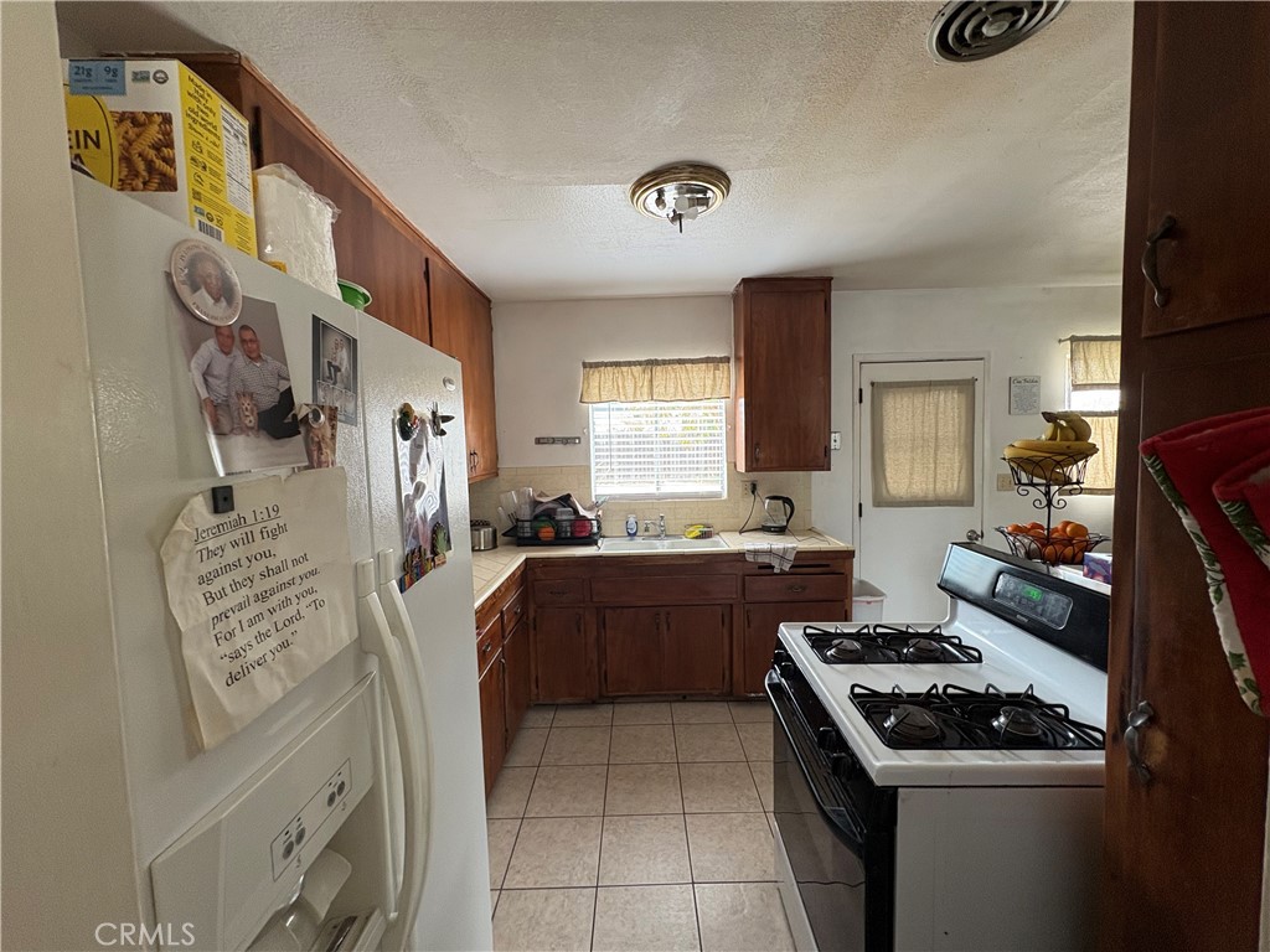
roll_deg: +1.3
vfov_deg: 85.7
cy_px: 476
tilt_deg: -2.6
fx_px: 514
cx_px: 635
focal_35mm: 14
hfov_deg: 102.1
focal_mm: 2.22
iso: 200
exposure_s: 1/91
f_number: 2.2
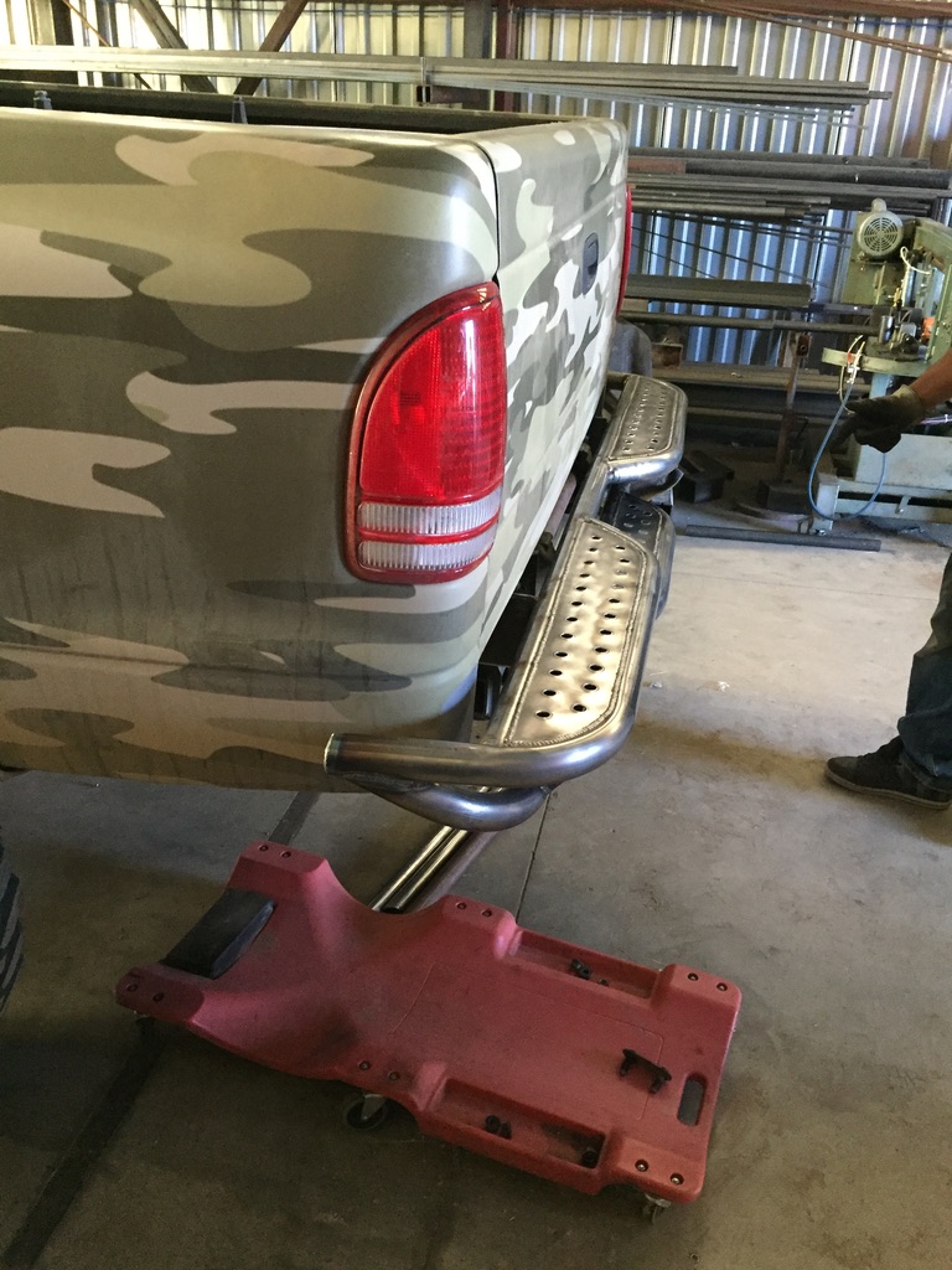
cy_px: 635
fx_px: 1063
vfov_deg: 61.7
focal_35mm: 29
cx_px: 476
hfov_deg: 48.2
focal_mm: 4.15
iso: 250
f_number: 2.2
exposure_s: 1/30
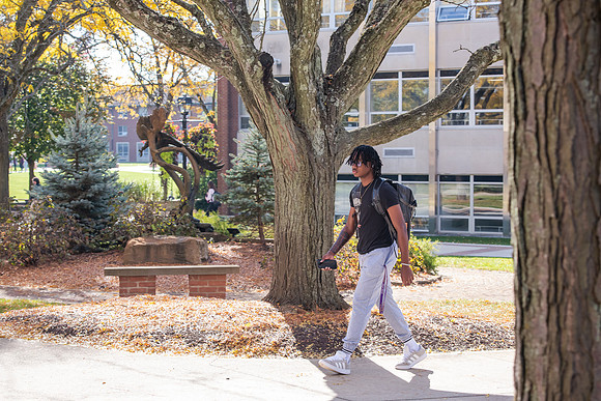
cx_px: 300
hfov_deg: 28.8
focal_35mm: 70
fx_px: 1169
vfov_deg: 19.5
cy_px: 200
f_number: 7.1
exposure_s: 1/250
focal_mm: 70
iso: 400
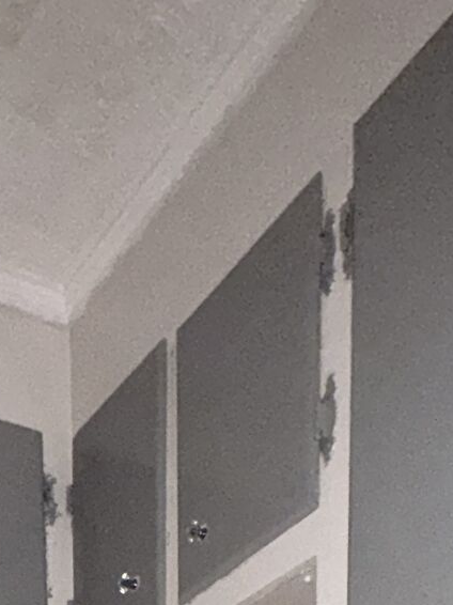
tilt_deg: -6.3
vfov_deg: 19.7
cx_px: -16
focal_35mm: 57
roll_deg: +1.3
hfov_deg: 24.3
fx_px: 995
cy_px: 1189
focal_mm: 2.22
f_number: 2.2
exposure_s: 1/40
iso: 320
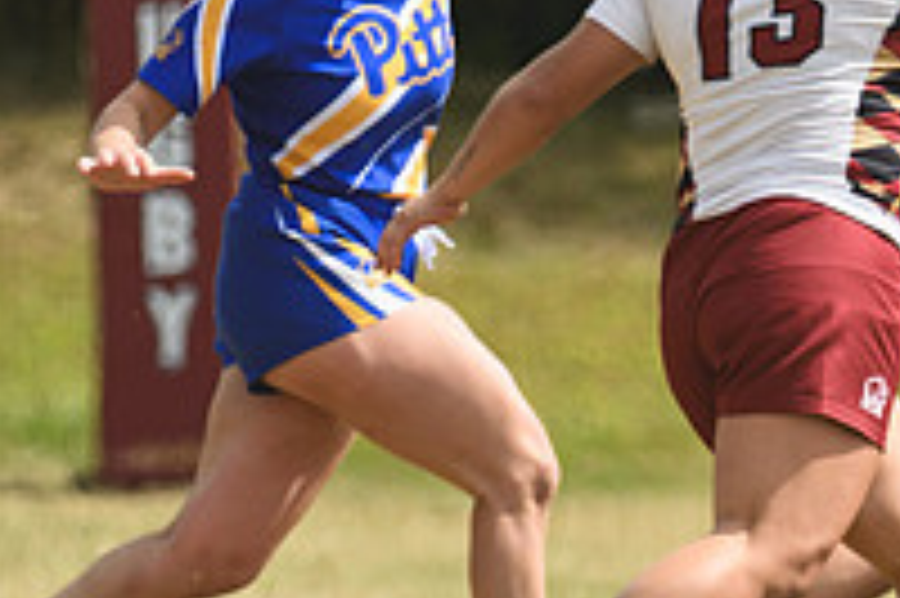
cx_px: 1048
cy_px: 315
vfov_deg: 0.8
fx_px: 41215
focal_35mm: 1650
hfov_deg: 1.3
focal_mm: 380
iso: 160
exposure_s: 1/1000
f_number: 6
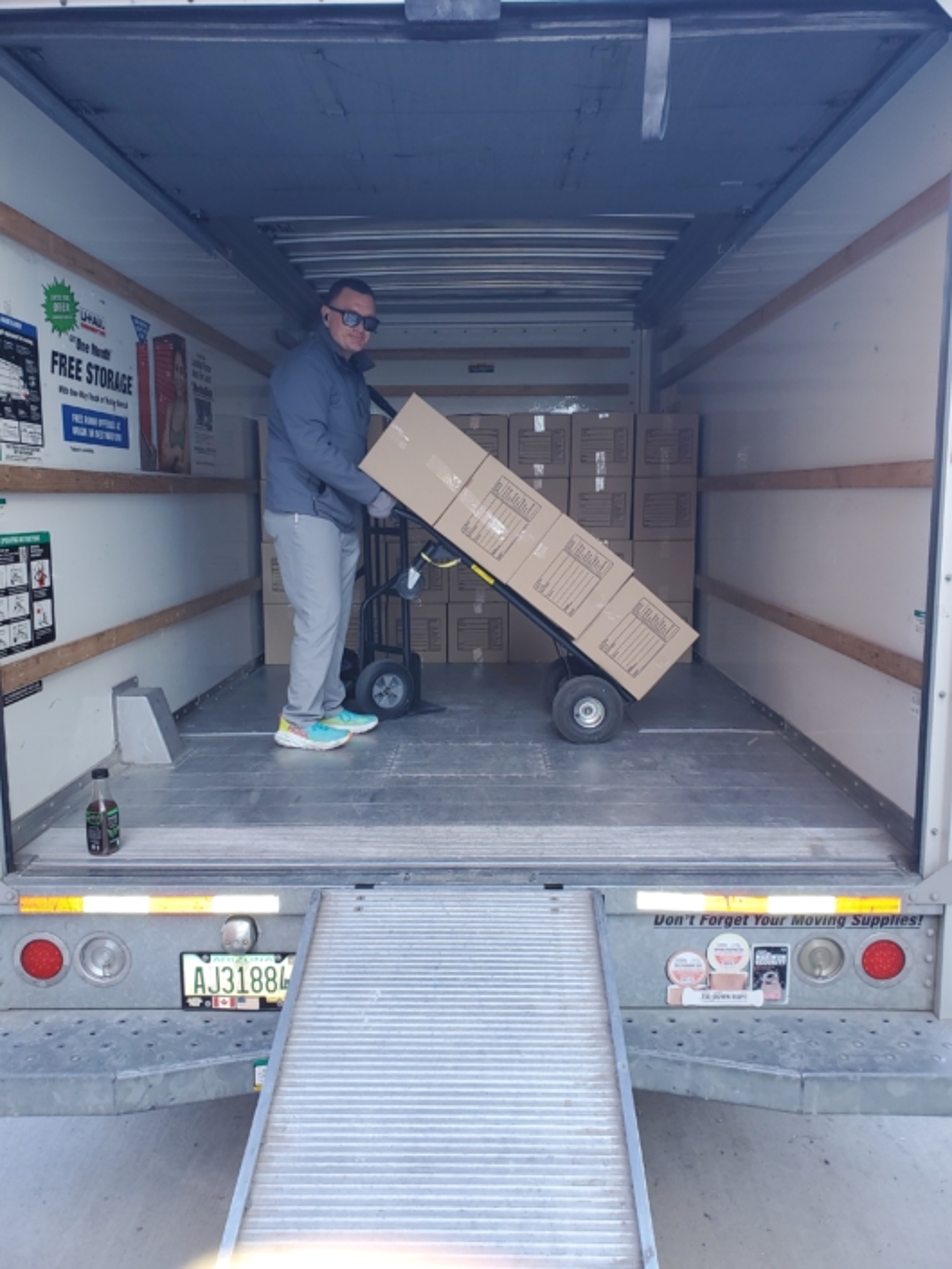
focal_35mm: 26
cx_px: 476
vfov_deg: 67.3
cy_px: 634
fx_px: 953
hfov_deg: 53.1
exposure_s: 1/60
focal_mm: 4.3
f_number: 2.4
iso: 64
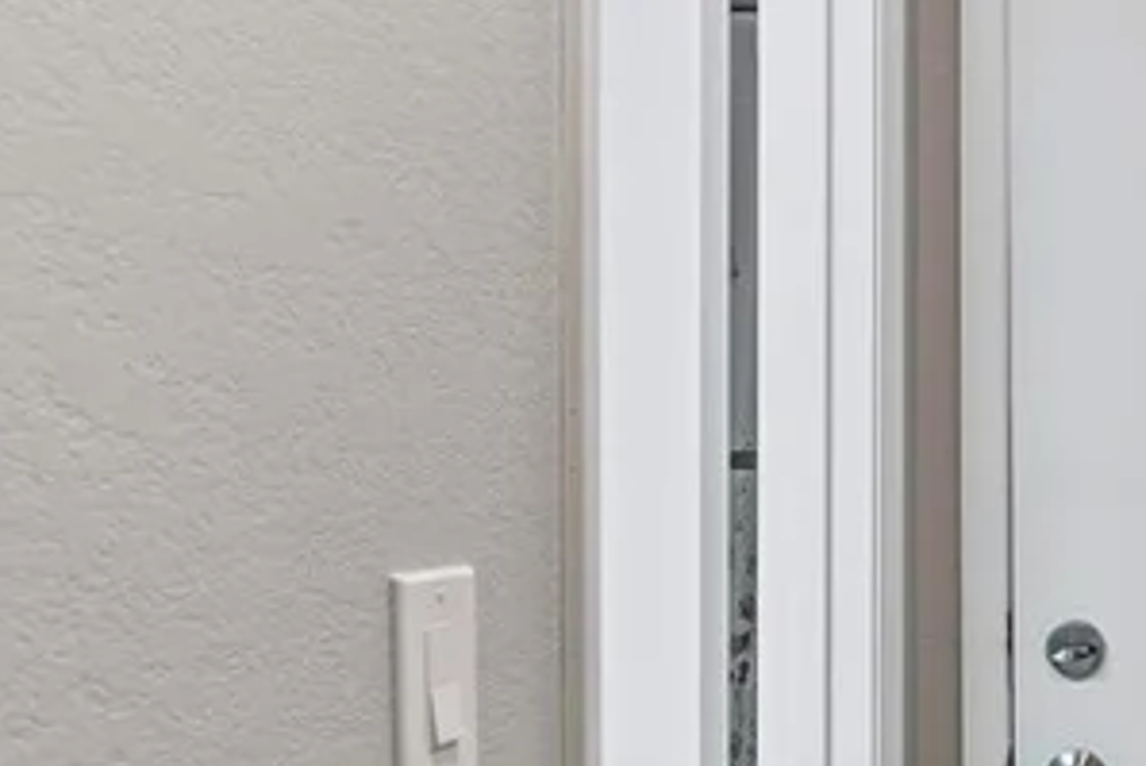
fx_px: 1752
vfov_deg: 24.5
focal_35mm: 55
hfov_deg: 30.8
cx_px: 1365
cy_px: 498
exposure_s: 1/5
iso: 320
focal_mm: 16
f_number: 6.3
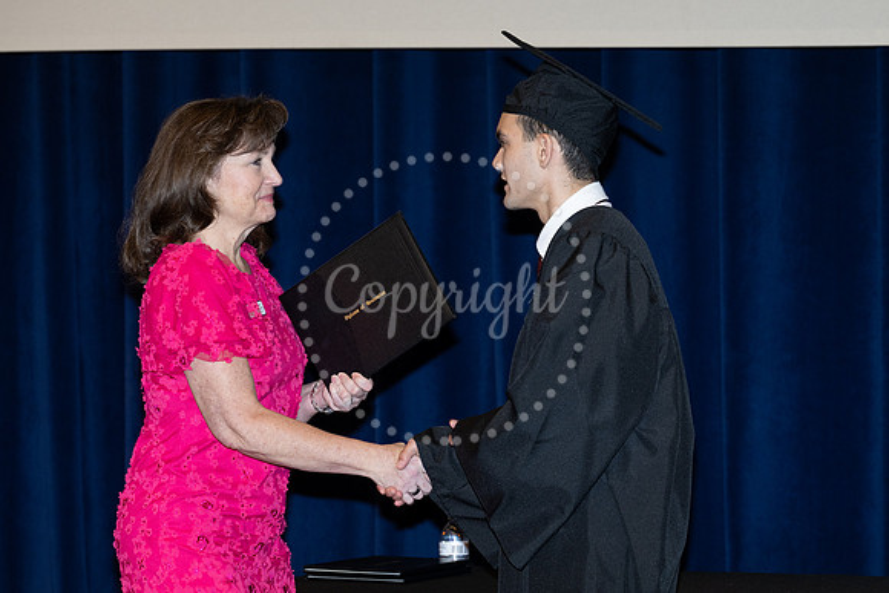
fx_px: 4301
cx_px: 508
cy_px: 308
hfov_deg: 11.8
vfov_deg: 7.9
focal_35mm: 174
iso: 1000
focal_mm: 150
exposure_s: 1/200
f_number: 5.6
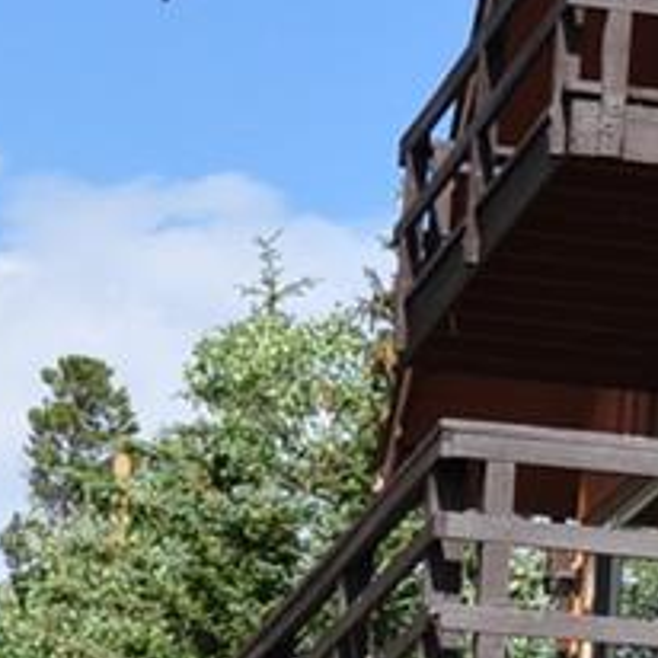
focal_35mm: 237
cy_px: 492
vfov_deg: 7.4
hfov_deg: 7.2
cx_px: 1179
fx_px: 5097
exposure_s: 1/250
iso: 200
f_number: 10
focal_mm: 24
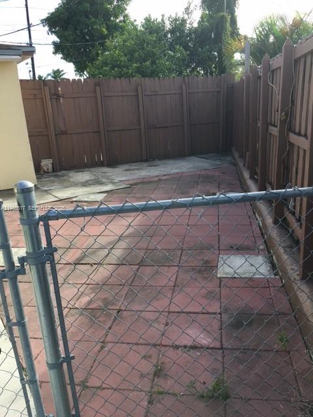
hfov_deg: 48.2
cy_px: 208
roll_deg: +5.3
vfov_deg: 61.7
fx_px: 350
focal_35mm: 29
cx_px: 156
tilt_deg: -14.1
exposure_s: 1/458
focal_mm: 4.15
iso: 25
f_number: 2.2
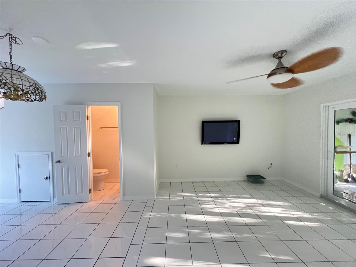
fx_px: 134
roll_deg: -0.1
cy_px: 134
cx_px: 178
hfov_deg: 106.2
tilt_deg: -1.3
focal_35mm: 13
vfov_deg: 89.9
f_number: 1.8
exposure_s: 1/40
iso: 800
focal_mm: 1.57
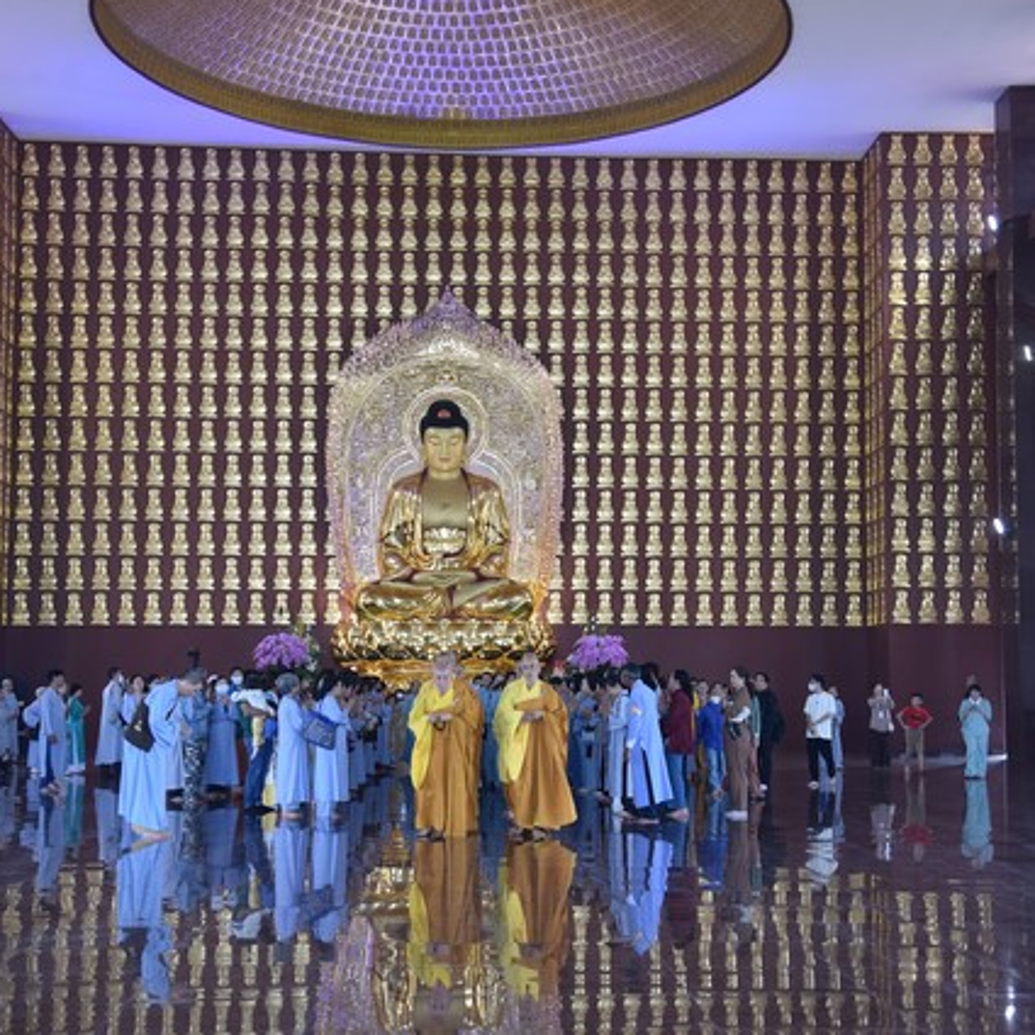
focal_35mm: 52
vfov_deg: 32.8
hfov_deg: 32.8
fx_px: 1759
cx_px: 546
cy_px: 516
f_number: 4
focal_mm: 40
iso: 500
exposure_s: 1/60
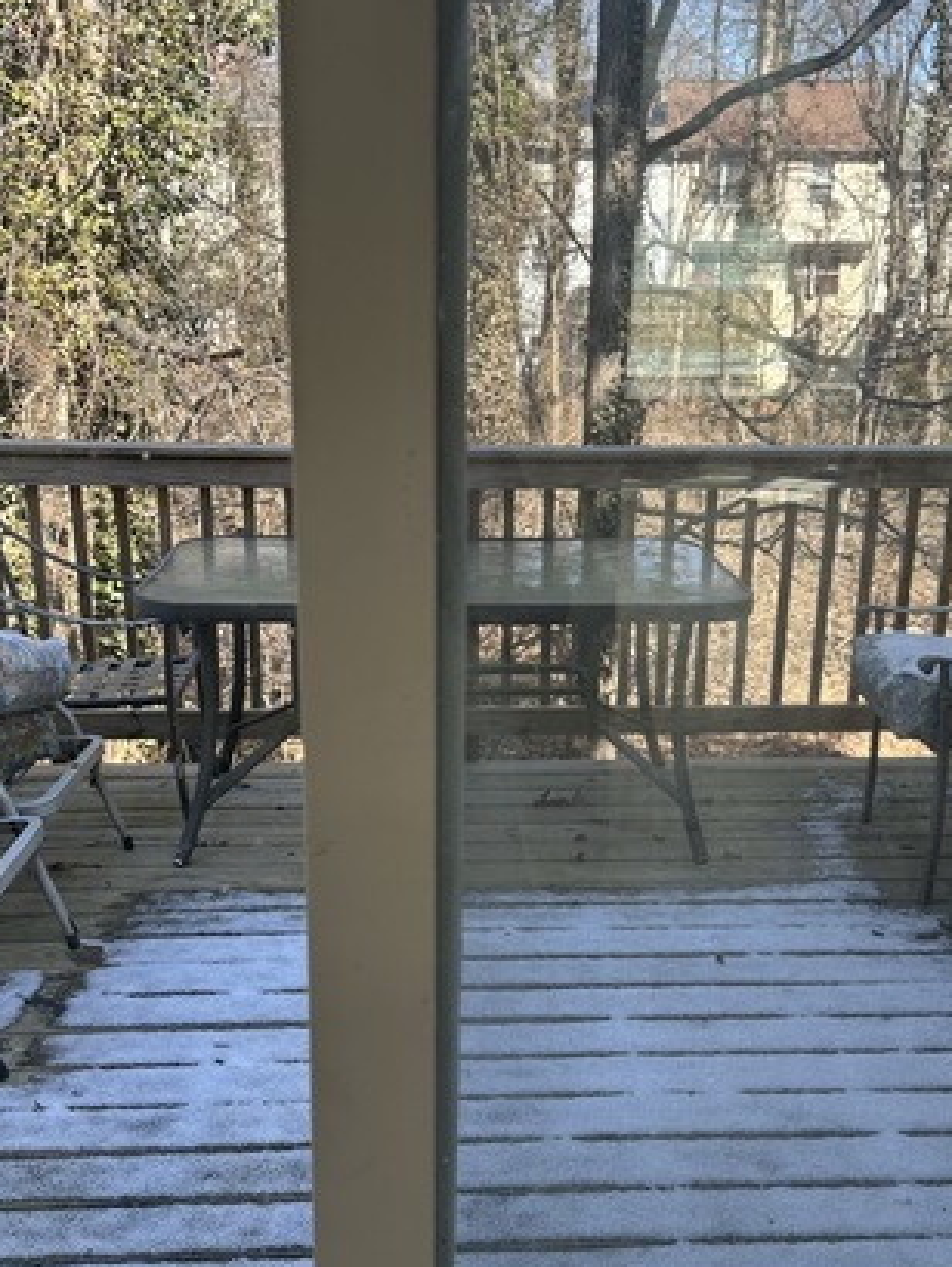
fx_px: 1429
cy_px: 777
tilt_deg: -17.5
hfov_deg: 36.8
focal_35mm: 39
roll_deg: -2.1
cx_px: 525
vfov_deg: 47.5
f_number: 1.78
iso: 80
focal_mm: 6.86
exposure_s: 1/386
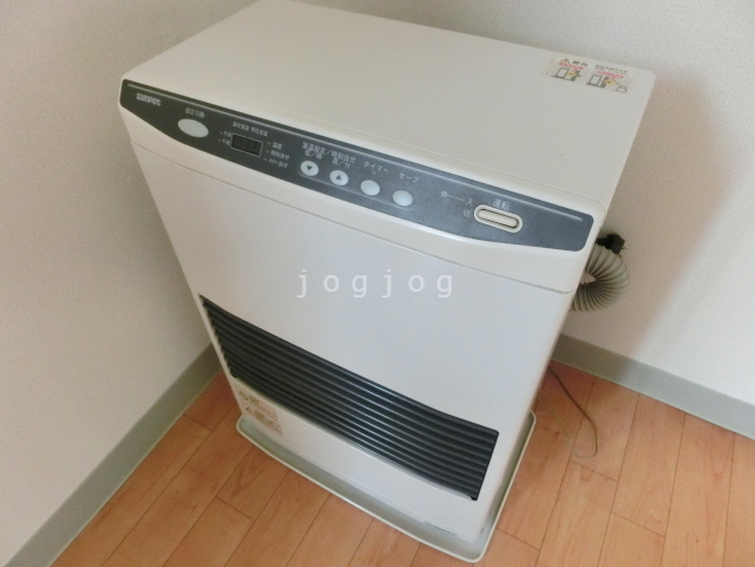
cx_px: 378
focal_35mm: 24
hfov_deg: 71.6
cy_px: 284
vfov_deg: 56.8
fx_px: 523
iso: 800
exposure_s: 1/200
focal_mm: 4.24
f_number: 3
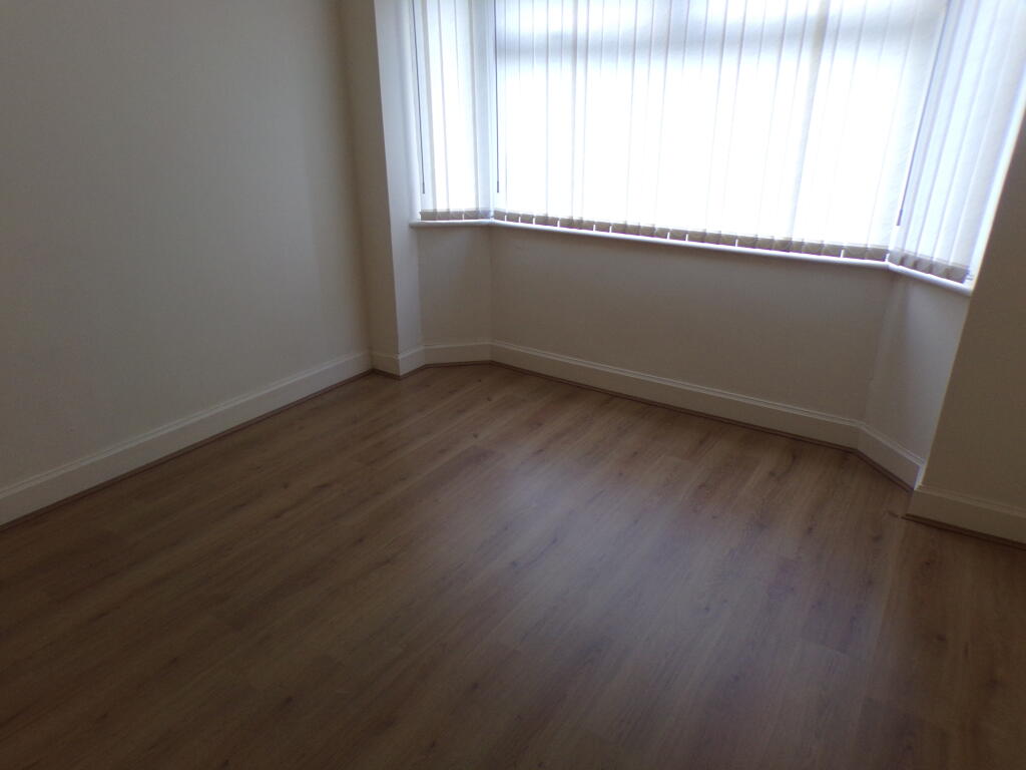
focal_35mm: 24
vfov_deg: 56.8
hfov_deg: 71.6
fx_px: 711
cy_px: 385
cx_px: 513
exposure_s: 1/40
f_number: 3
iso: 100
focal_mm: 4.3
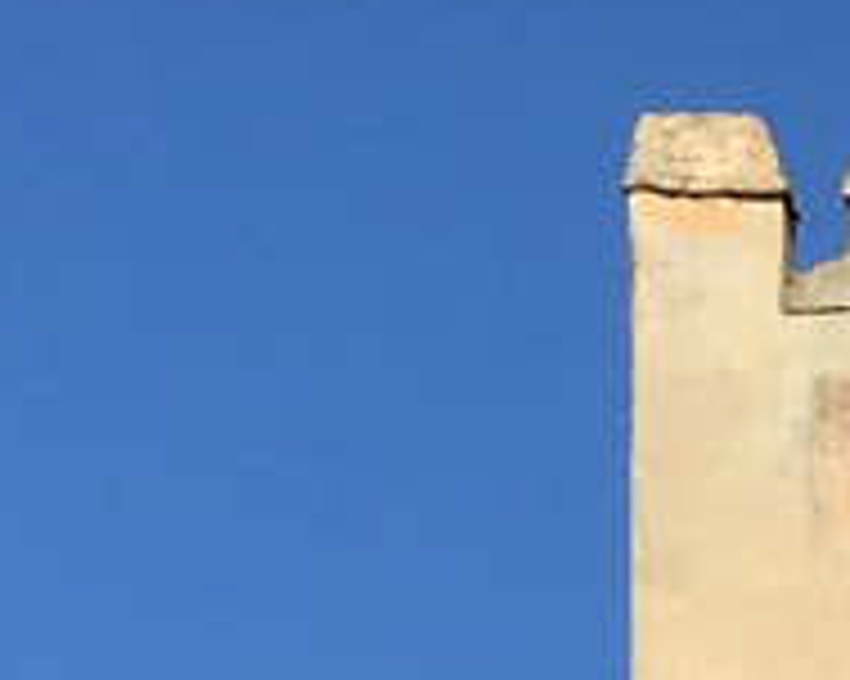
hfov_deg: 7.7
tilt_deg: -2.7
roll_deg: -0.3
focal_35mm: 240
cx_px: 1785
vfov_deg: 5.3
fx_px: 6034
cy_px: 3179
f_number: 2.2
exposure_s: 1/1748
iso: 25
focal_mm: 4.15
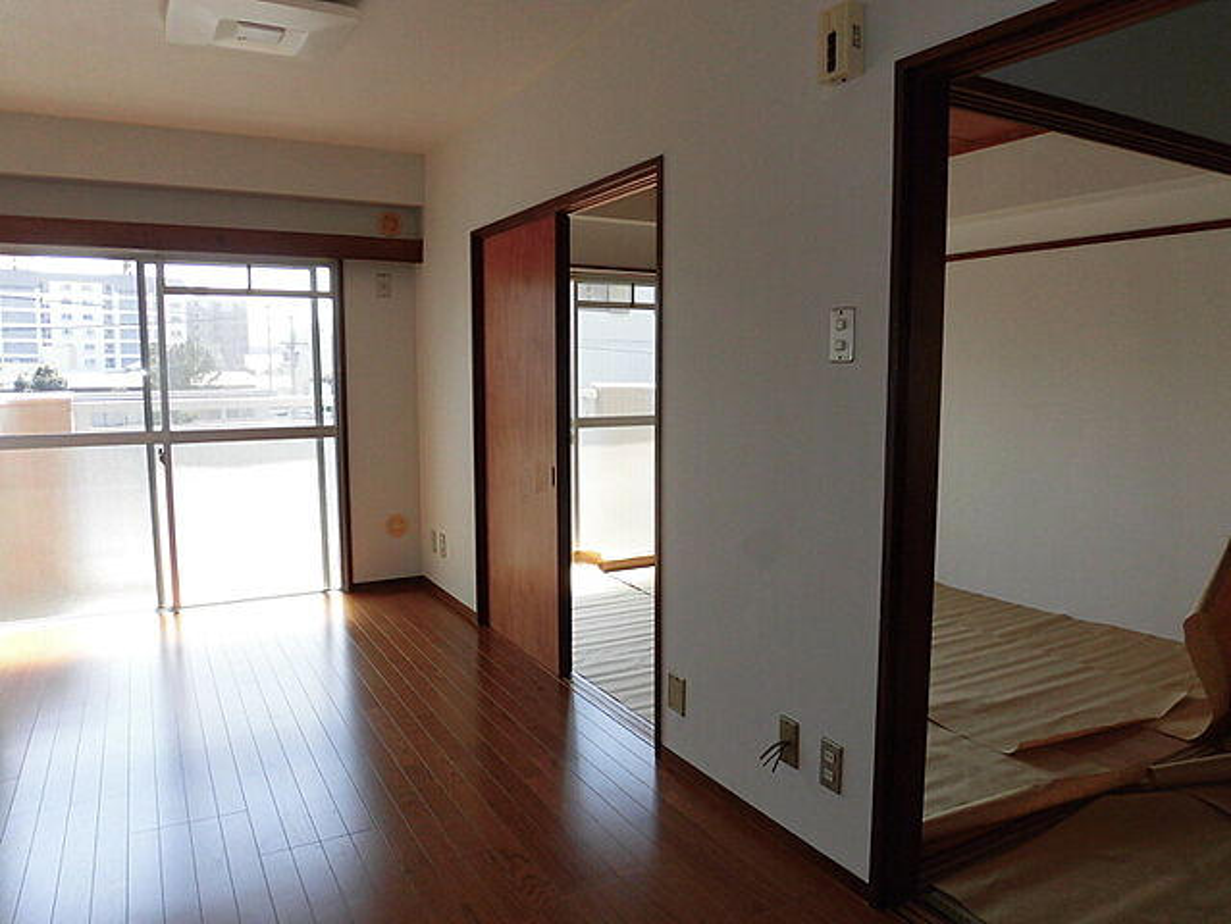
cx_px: 616
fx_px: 854
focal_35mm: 24
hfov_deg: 71.6
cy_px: 462
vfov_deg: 56.9
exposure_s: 1/250
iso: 100
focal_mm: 4.3
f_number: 3.1
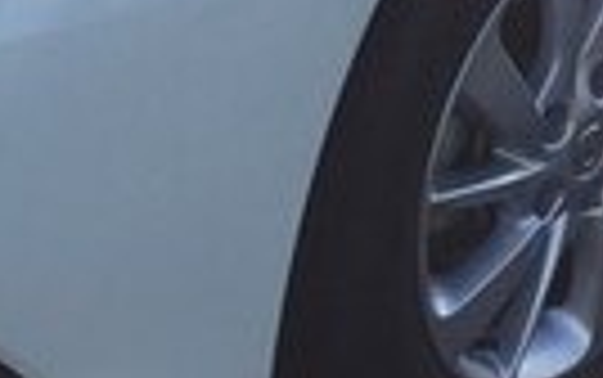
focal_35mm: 151
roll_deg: -5.4
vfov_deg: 8.4
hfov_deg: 13.8
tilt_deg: -20.8
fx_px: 2484
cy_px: -304
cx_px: 392
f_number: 2.2
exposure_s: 1/746
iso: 32
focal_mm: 4.15
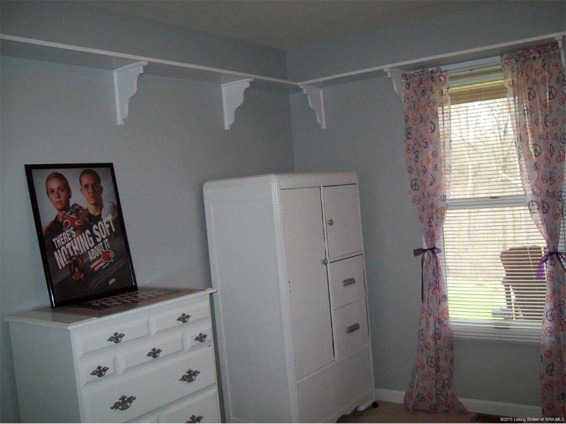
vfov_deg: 39.7
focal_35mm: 36
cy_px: 212
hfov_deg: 51.4
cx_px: 283
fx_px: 589
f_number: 2.7
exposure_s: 1/64
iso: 200
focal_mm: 6
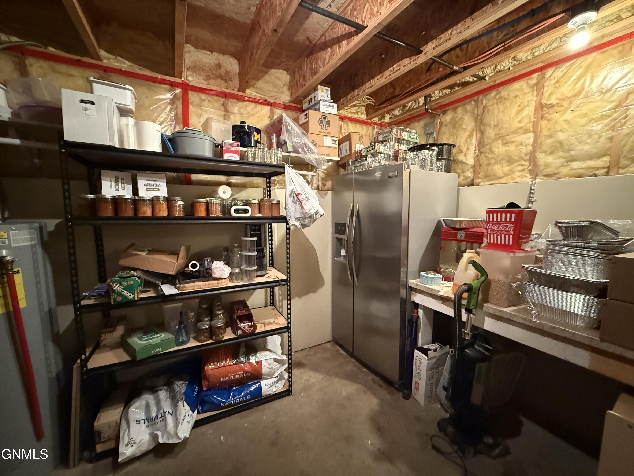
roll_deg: +0.2
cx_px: 317
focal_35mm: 14
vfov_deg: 85.7
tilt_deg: -5.8
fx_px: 256
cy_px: 238
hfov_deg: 102.1
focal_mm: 2.22
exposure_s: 1/40
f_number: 2.2
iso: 1250
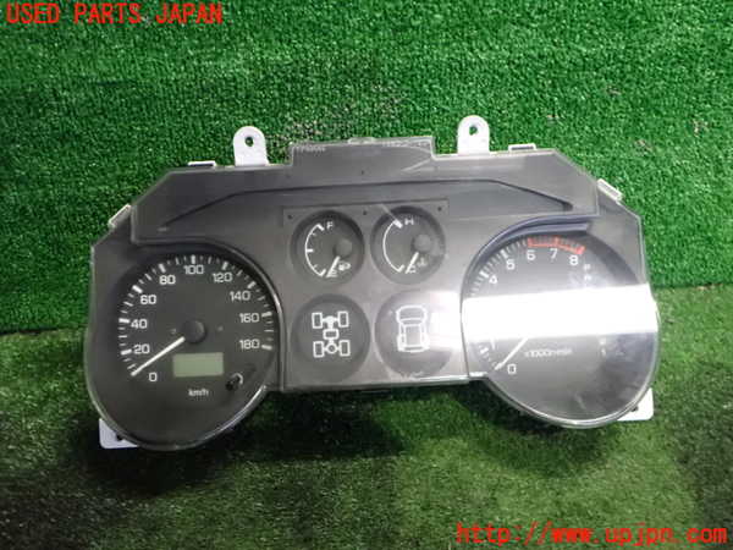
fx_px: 635
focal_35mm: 30
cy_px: 275
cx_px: 366
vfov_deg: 46.8
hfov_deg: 60.0
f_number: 2.3
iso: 1600
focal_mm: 5.4
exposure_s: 1/125
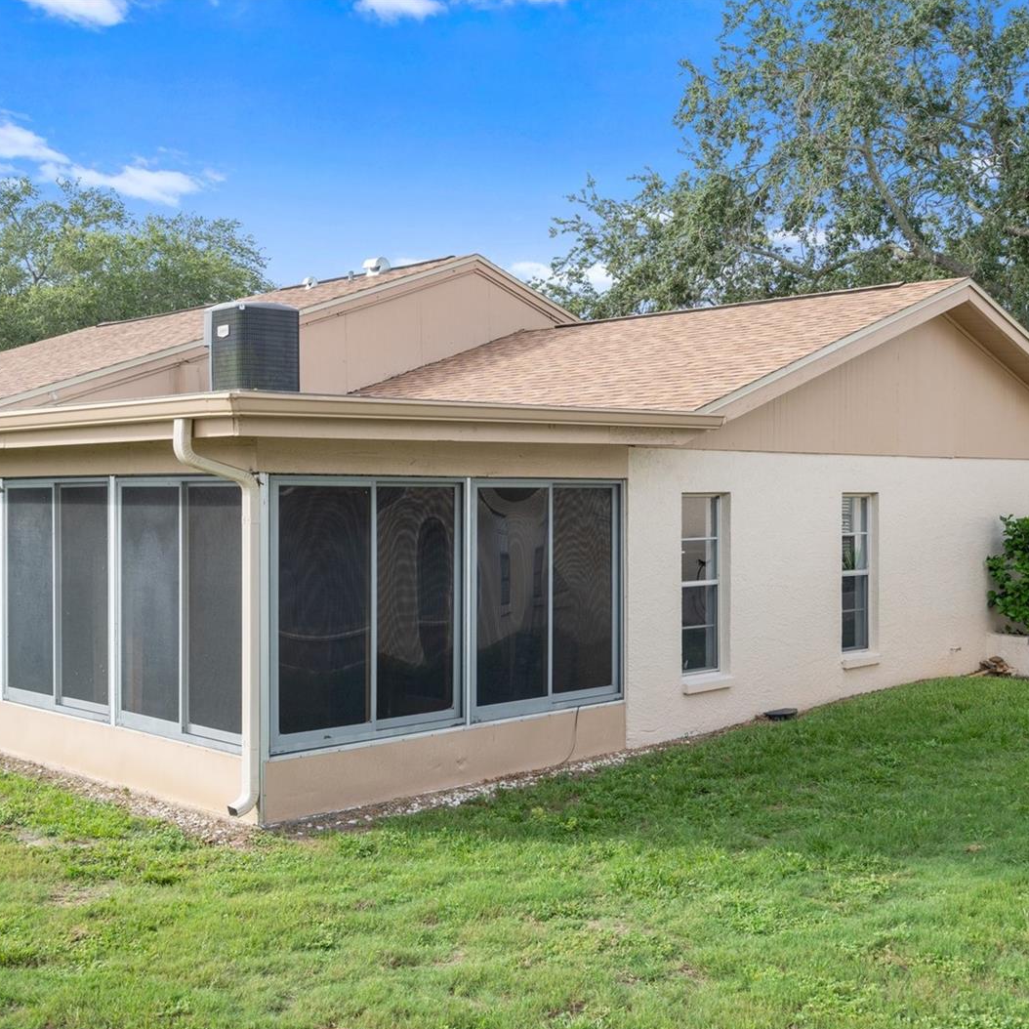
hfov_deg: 41.8
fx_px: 1345
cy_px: 517
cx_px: 454
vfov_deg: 41.9
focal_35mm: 40
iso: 320
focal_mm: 31
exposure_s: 1/250
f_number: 8
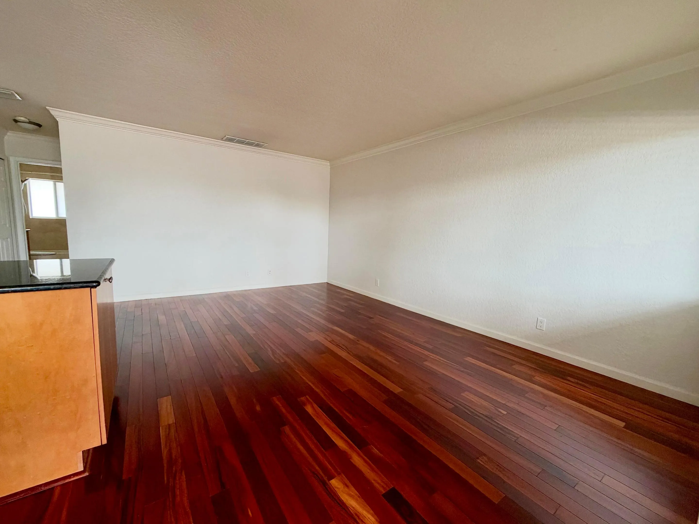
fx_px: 283
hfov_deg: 102.1
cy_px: 262
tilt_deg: -6.7
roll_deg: -0.7
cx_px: 350
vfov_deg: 85.7
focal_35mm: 14
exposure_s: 1/112
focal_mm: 2.22
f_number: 2.2
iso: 320
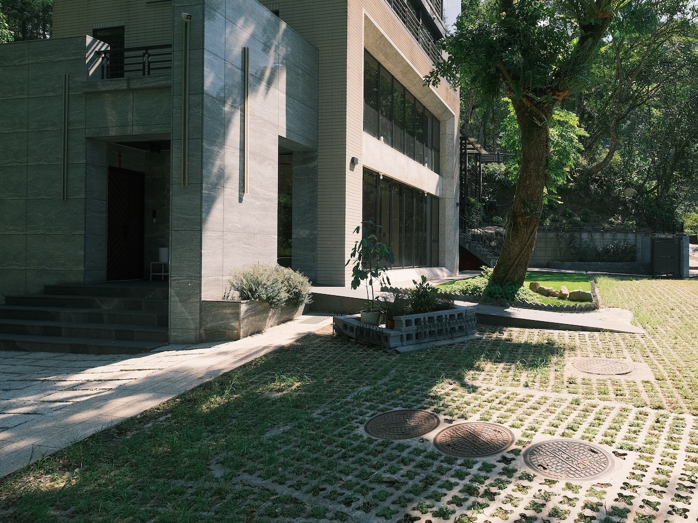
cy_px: 262
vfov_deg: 53.1
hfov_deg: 65.6
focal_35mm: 26
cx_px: 462
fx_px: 524
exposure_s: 1/420
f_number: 8
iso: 640
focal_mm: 11
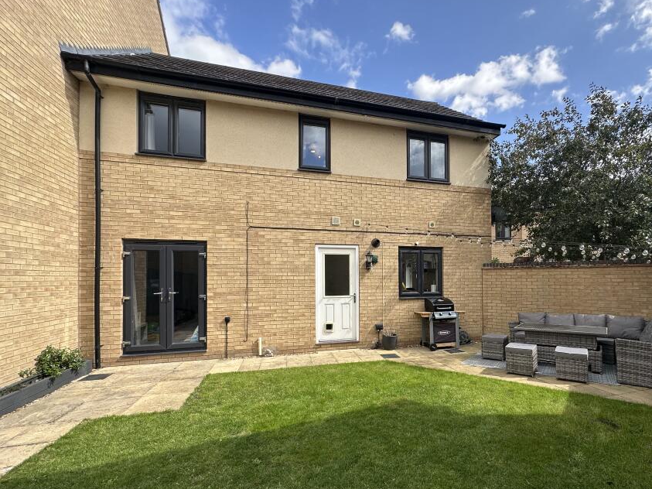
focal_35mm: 17
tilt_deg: +0.5
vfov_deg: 74.4
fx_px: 320
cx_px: 383
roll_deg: -0.2
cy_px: 275
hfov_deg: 90.1
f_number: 2.2
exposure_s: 1/836
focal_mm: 2.22
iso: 40
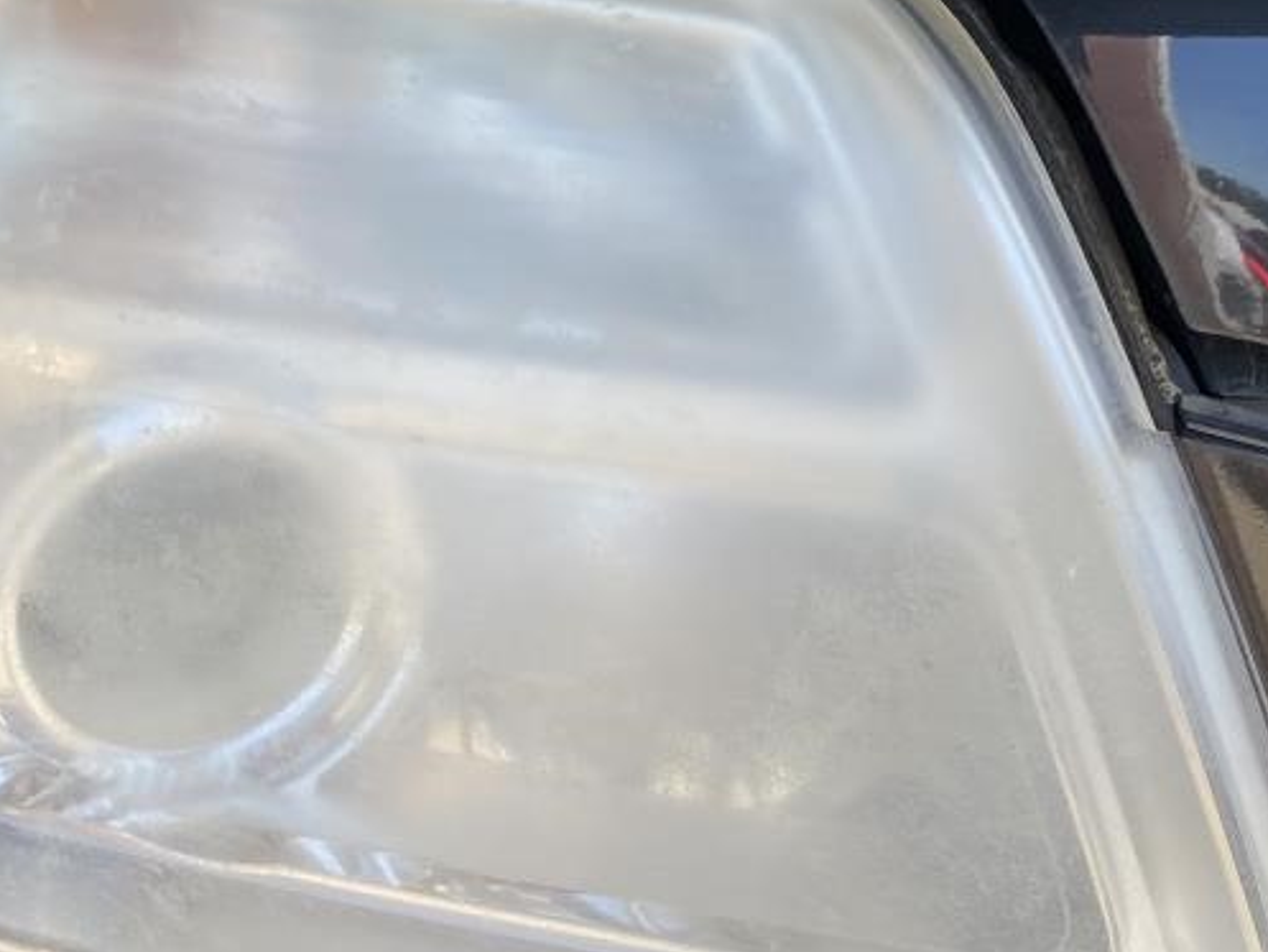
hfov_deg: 28.9
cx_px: 505
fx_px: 2455
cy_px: 304
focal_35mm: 67
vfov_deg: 21.8
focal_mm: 4.25
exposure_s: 1/600
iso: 32
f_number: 1.8
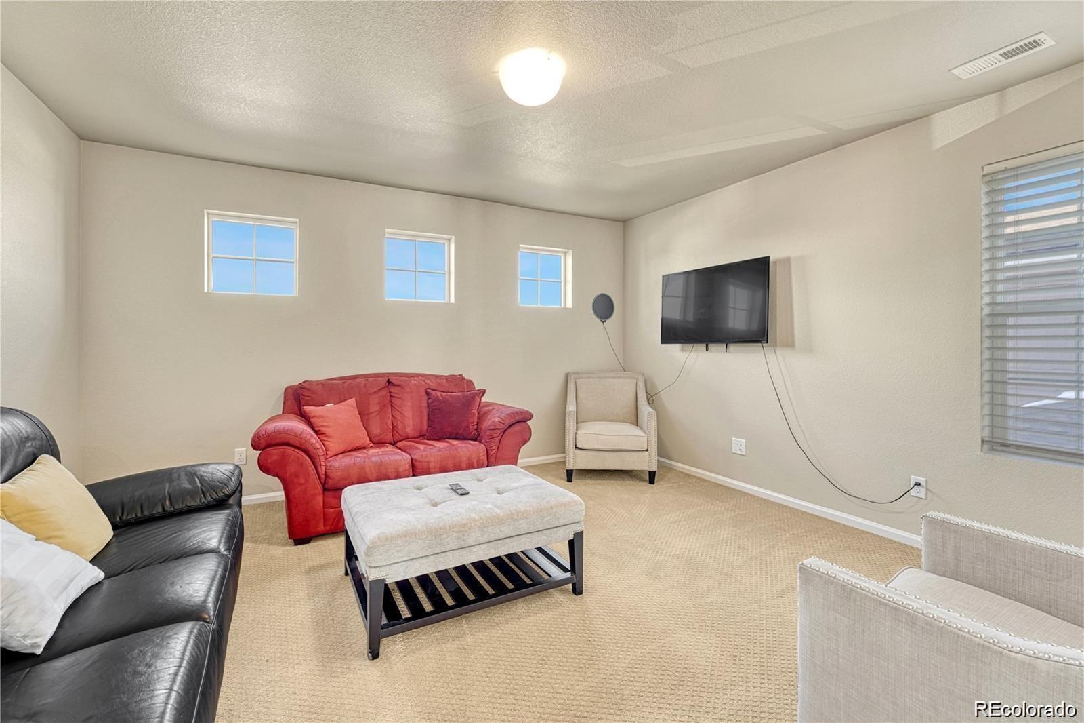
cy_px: 362
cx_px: 542
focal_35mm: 15
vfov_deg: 78.4
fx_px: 443
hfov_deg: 101.5
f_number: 8
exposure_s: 1
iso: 400
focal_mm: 14.7
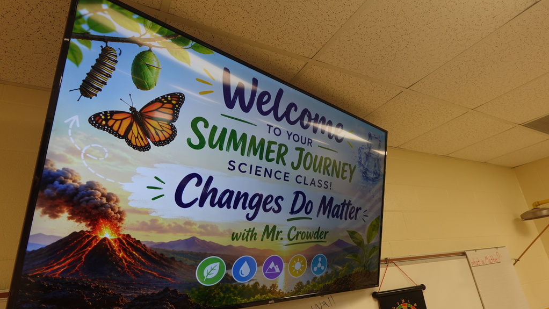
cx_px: 274
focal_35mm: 21
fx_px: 306
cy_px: 167
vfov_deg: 53.5
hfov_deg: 83.8
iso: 125
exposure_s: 1/100
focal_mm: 7.6
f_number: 2
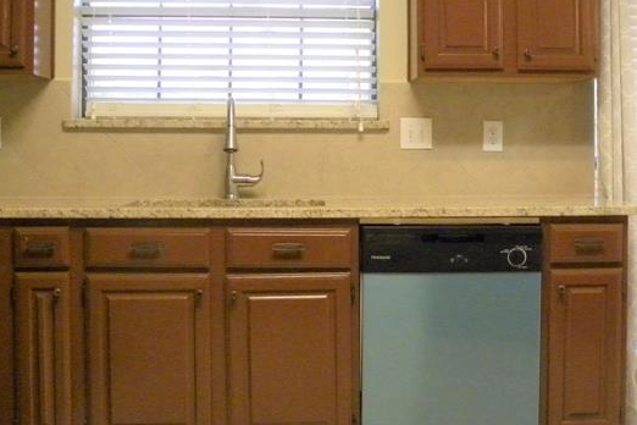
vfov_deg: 25.4
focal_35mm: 53
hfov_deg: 37.4
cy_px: 133
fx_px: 938
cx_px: 380
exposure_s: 1/67.2
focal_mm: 4.6
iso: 400
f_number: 2.8
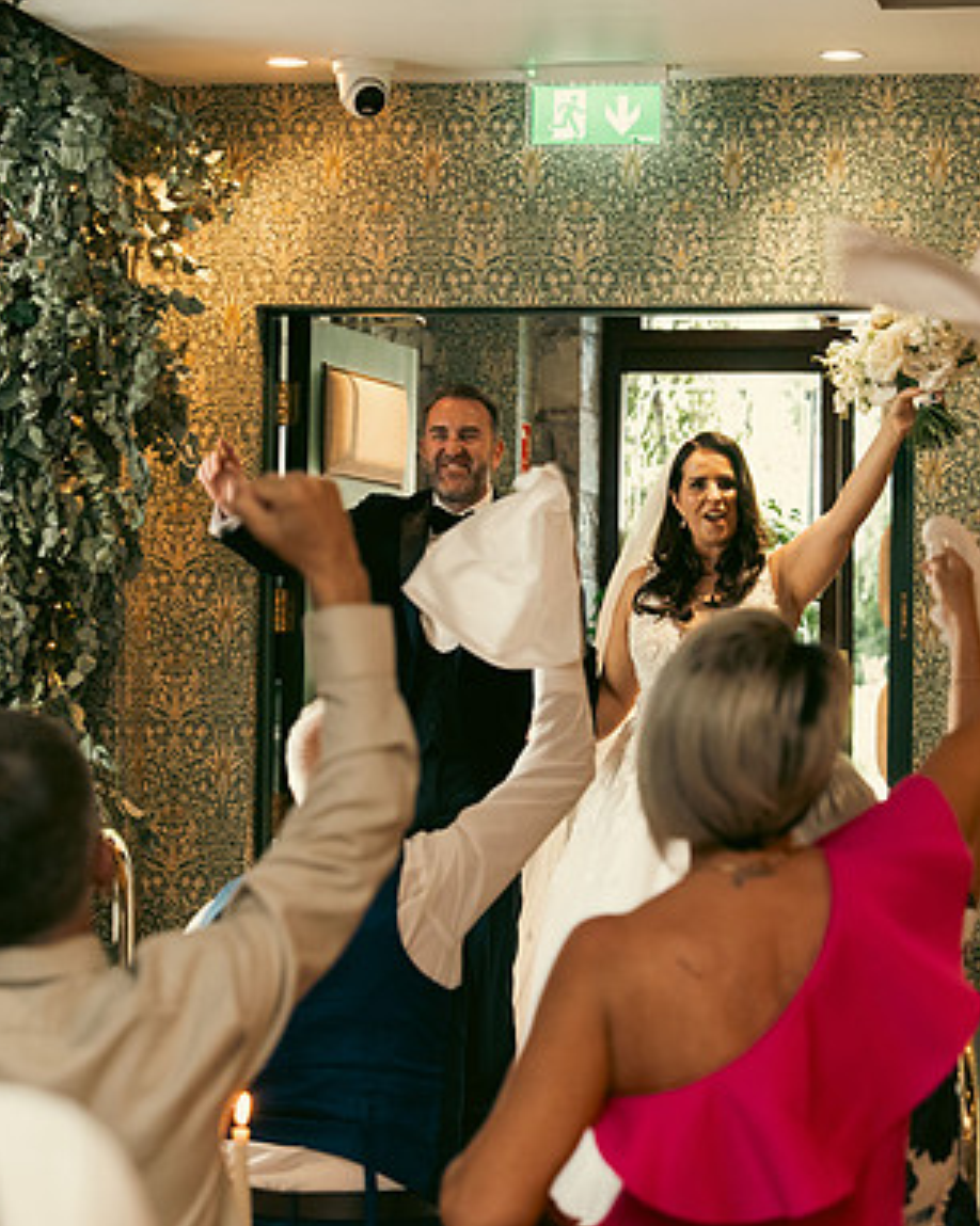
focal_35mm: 91
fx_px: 3302
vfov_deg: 21.0
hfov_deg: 16.8
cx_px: 759
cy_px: 616
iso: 2500
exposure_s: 1/160
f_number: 3.5
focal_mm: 64
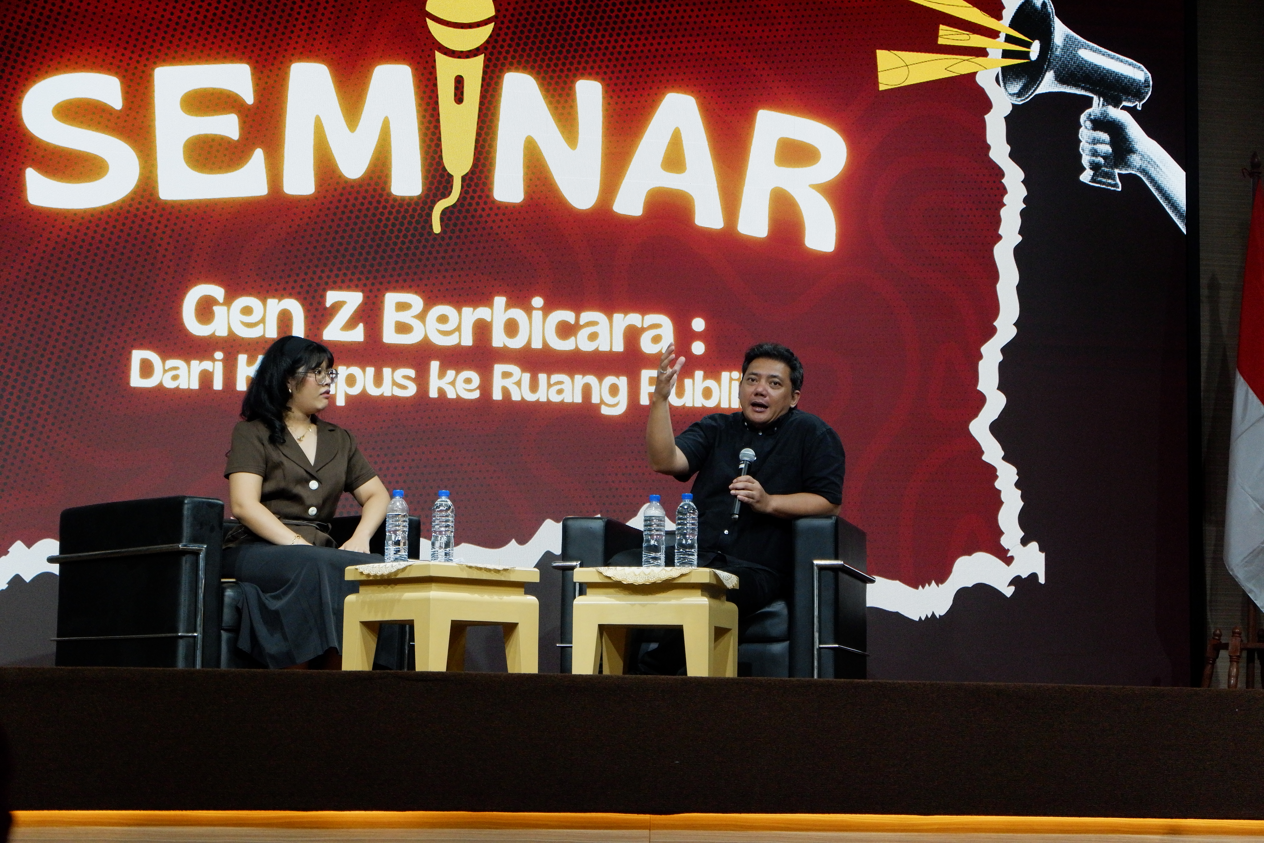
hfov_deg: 27.0
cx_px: 632
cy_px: 422
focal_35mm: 75
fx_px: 2633
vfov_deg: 18.2
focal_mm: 50
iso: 3200
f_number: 5.6
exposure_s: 1/140
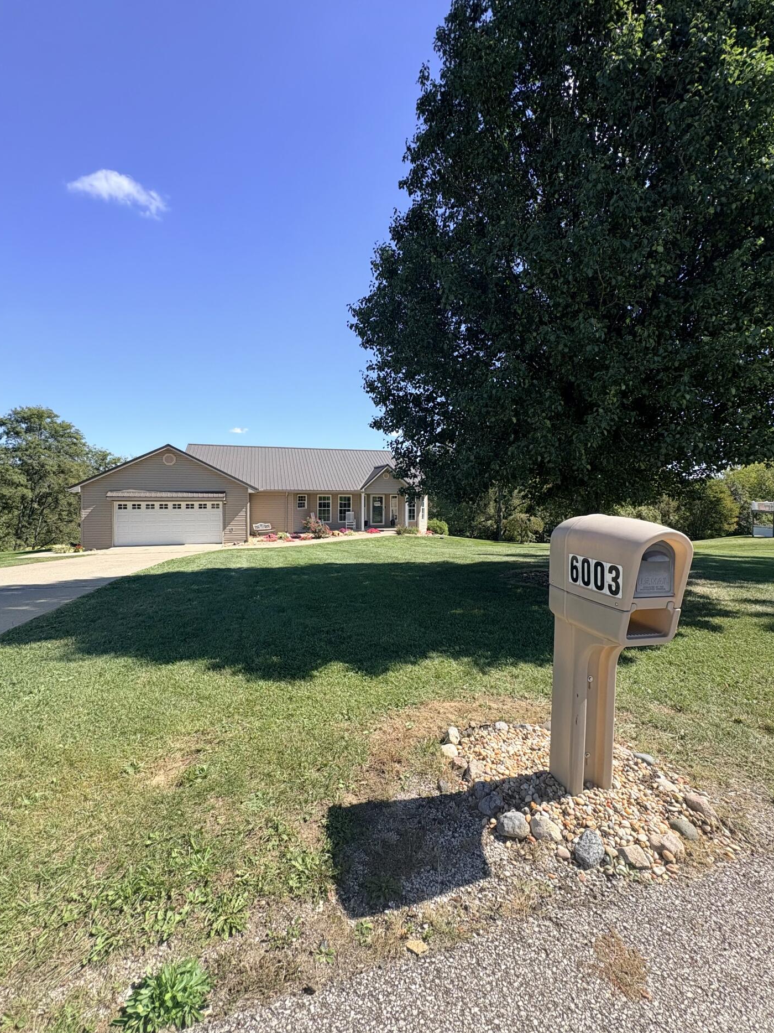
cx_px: 391
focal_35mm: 15
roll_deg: +0.4
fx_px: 447
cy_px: 500
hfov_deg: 81.7
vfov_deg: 98.1
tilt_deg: -0.6
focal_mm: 2.22
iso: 40
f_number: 2.2
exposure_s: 1/921
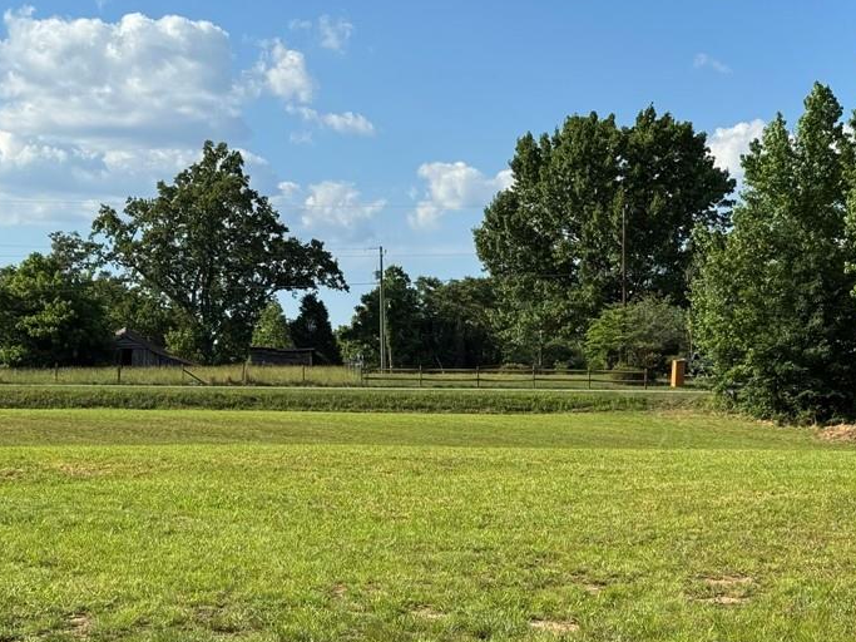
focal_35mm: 72
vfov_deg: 20.4
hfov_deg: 27.0
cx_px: 472
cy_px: 430
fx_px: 1780
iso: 64
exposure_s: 1/3425
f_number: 1.78
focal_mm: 6.76
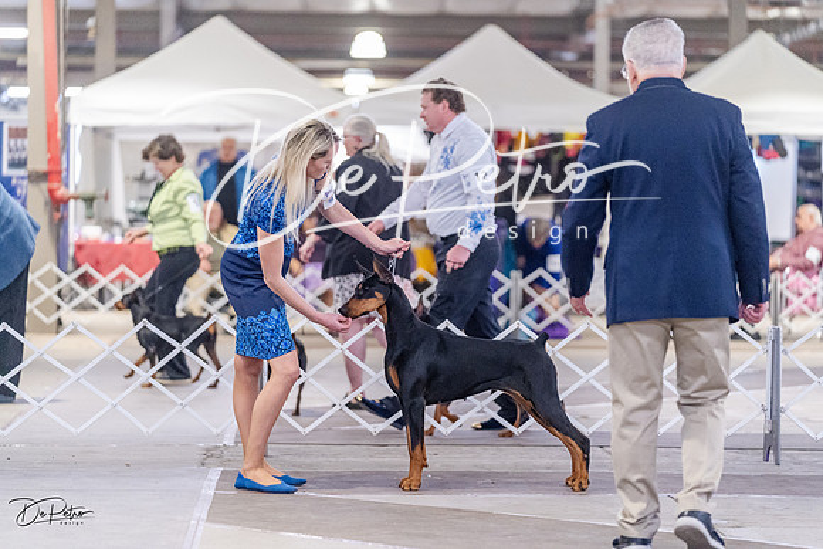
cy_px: 274
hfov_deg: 15.0
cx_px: 412
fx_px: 3133
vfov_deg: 10.0
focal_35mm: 137
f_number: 2.8
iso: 6400
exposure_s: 1/400
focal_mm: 137
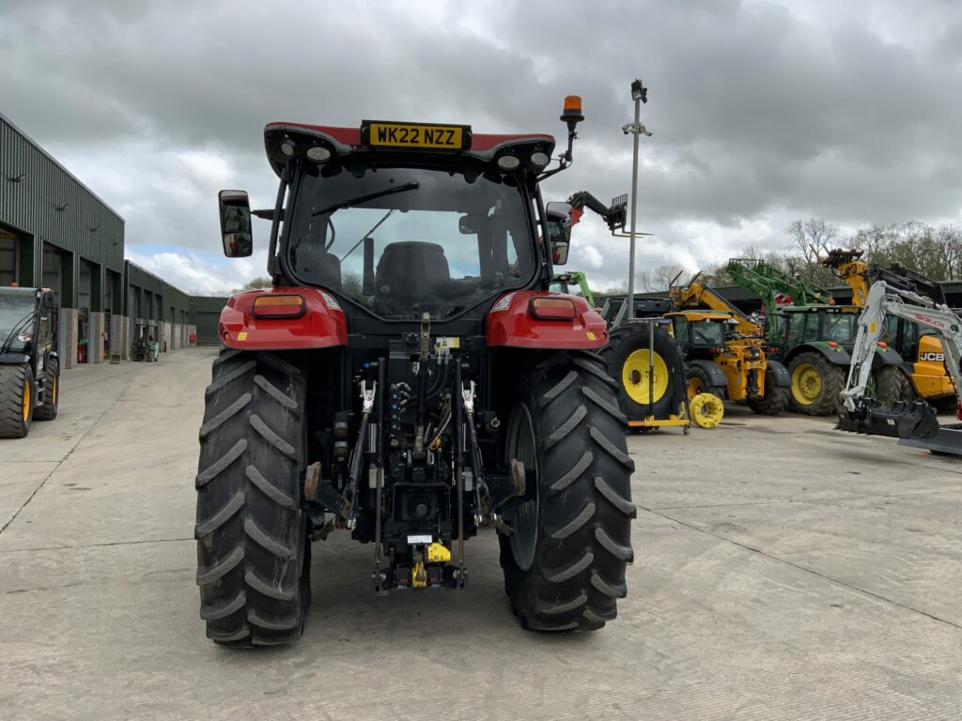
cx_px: 481
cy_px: 360
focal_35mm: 29
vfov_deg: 48.2
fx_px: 806
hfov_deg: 61.7
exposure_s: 1/1377
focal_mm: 3
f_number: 1.8
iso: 16
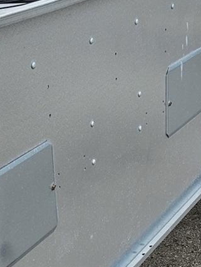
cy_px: 203
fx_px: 689
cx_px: 54
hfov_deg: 16.5
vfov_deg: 21.8
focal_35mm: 89
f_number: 1.8
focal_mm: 5.4
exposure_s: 1/607
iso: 25
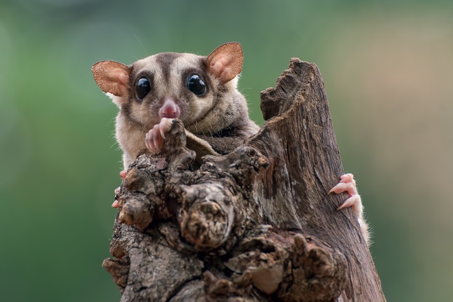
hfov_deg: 7.6
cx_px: 226
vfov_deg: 5.1
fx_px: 3397
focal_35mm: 270
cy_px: 151
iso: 640
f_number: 9
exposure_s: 1/500
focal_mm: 270
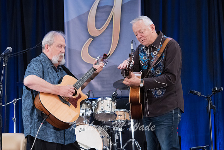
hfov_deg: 21.7
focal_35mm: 94
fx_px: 585
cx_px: 112
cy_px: 75
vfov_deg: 14.6
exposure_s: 1/250
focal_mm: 94
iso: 12800
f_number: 5.6
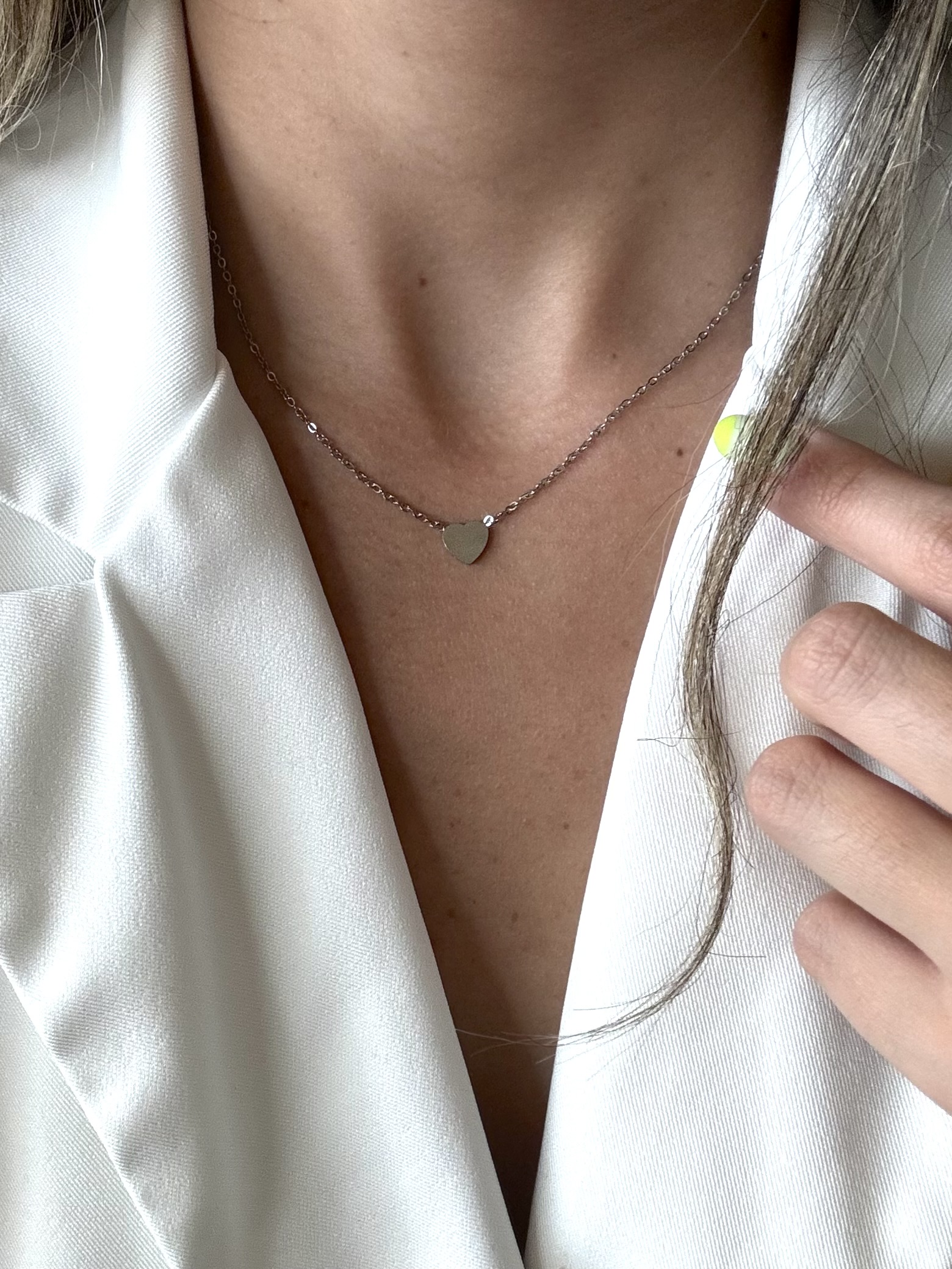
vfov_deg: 60.0
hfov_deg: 46.8
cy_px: 634
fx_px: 1100
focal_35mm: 30
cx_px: 476
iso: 50
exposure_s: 1/121
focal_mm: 2.69
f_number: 1.9
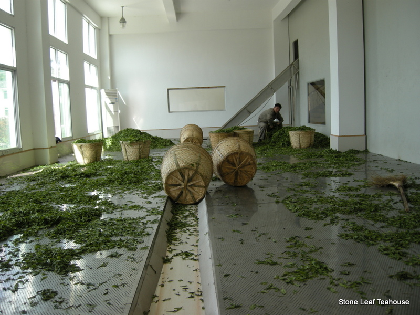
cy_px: 158
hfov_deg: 52.6
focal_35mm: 35
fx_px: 425
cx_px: 210
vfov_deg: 40.7
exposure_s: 1/70.8
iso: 64
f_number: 3
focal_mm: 7.5
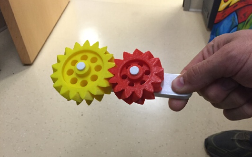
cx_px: 126
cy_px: 91
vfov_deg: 40.4
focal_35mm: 31
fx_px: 213
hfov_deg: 61.3
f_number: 2.2
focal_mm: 4.15
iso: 125
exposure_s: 1/30
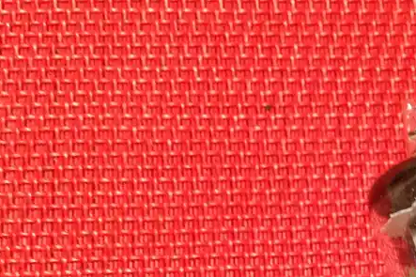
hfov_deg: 23.8
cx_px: 407
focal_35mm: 82
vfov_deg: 16.3
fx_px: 947
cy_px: 286
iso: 320
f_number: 2.4
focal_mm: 4.28
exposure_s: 1/15
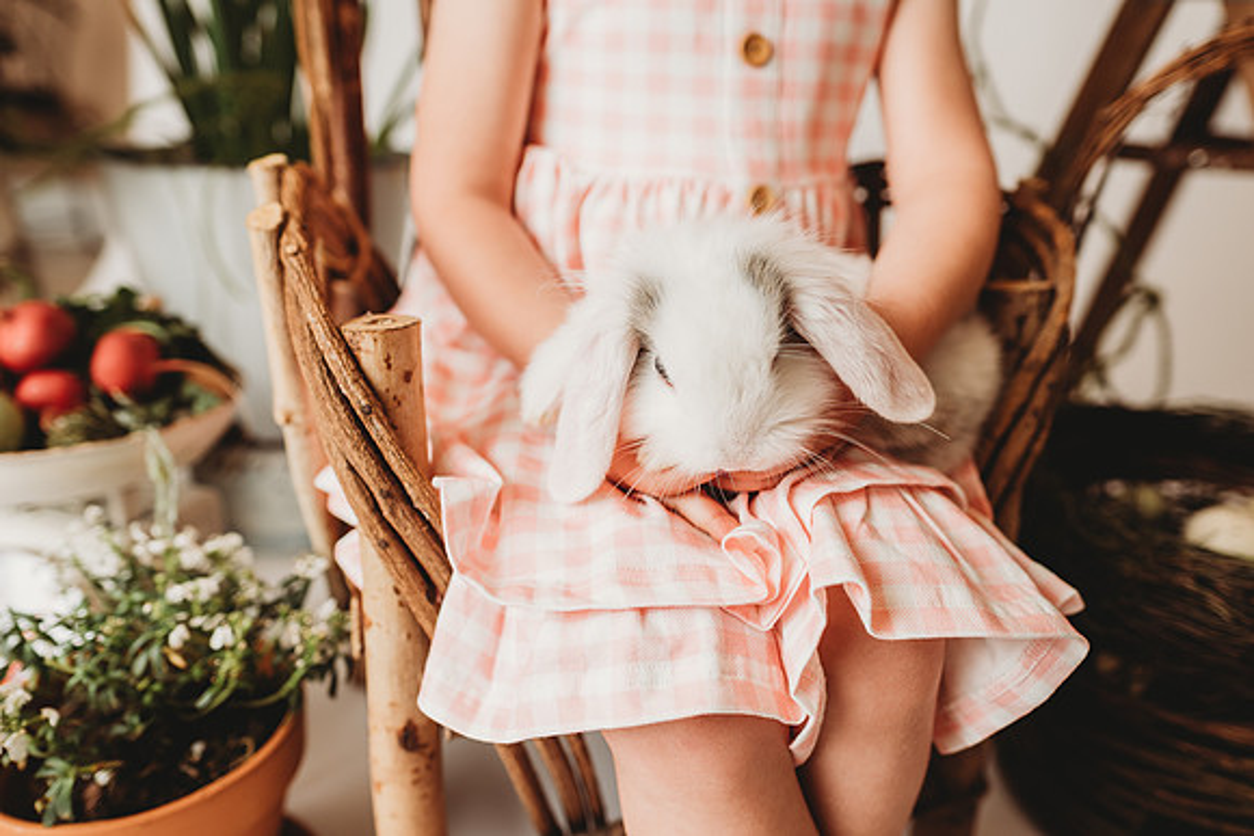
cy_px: 416
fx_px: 916
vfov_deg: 49.1
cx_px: 593
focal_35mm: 26
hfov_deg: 68.7
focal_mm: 24
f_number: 2.8
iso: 100
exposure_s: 1/160
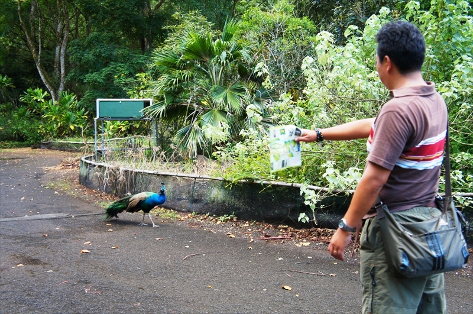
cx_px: 236
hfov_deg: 41.2
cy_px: 157
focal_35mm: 48
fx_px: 630
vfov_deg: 28.0
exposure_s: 1/160
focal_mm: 32
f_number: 4
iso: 500
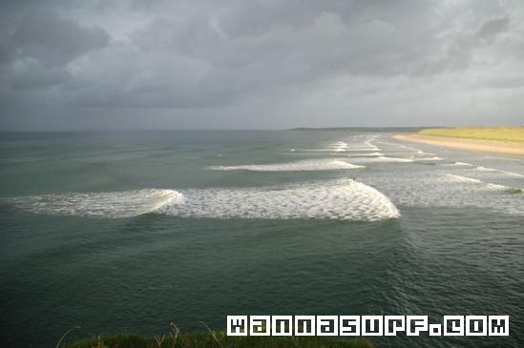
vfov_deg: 47.8
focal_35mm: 27
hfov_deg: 67.4
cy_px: 174
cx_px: 262
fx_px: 393
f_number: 3.5
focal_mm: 18
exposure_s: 1/500
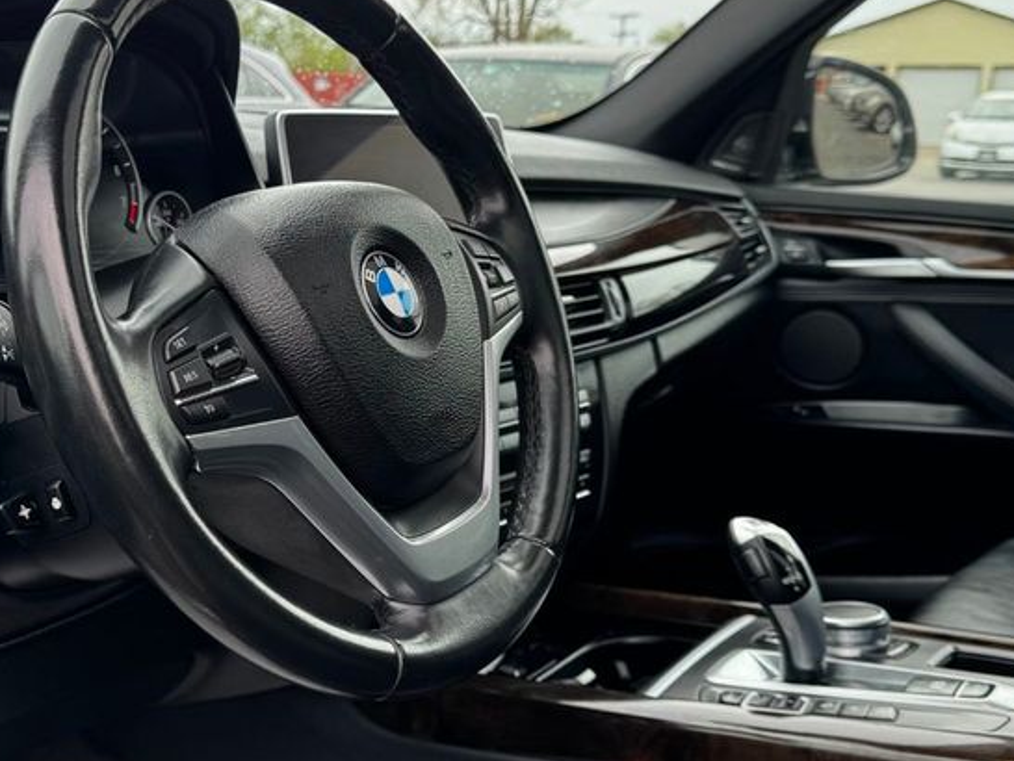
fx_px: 1319
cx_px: 357
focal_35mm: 45
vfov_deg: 32.2
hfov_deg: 41.6
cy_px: 421
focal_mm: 6.76
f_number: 1.78
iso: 80
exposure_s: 1/297
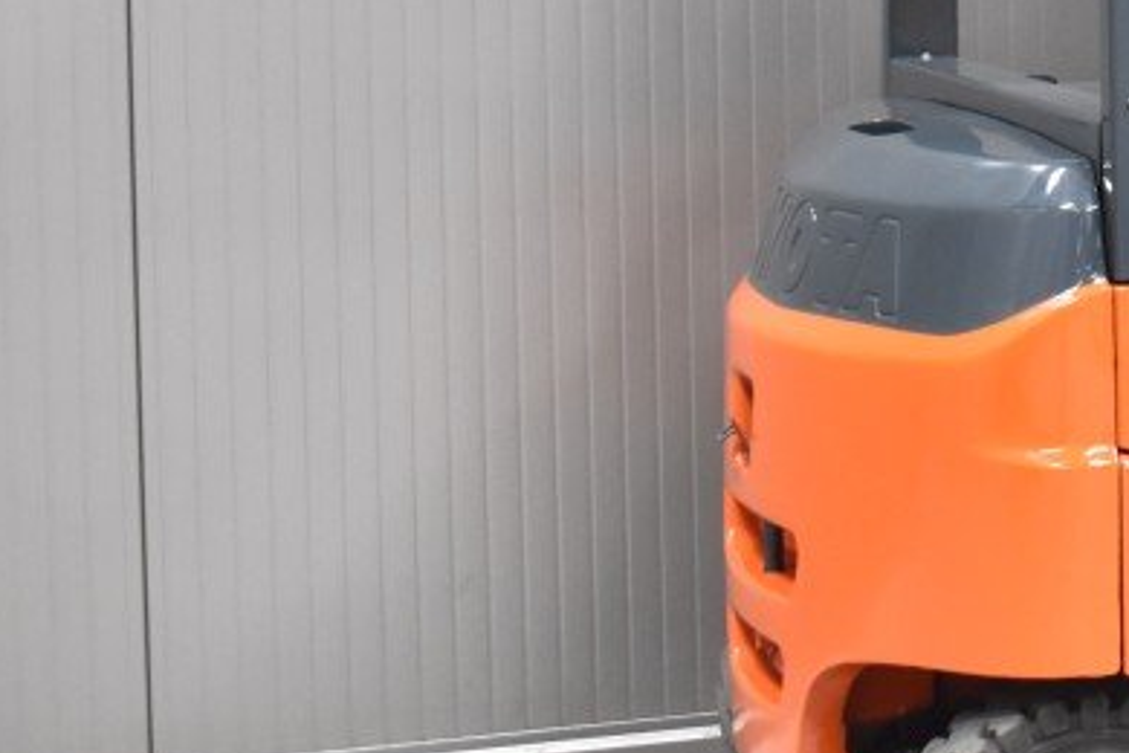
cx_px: 1673
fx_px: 3905
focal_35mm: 125
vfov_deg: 10.9
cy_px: -38
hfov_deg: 15.3
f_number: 5
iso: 1600
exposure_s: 1/20
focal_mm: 27
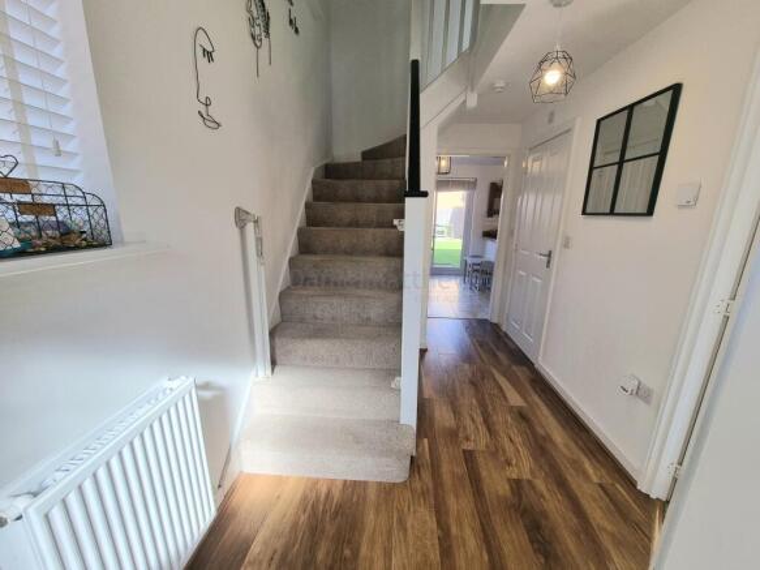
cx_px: 380
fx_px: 285
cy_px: 285
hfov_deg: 106.2
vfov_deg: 89.9
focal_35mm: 13
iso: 50
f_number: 2.2
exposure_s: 1/213
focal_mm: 2.2
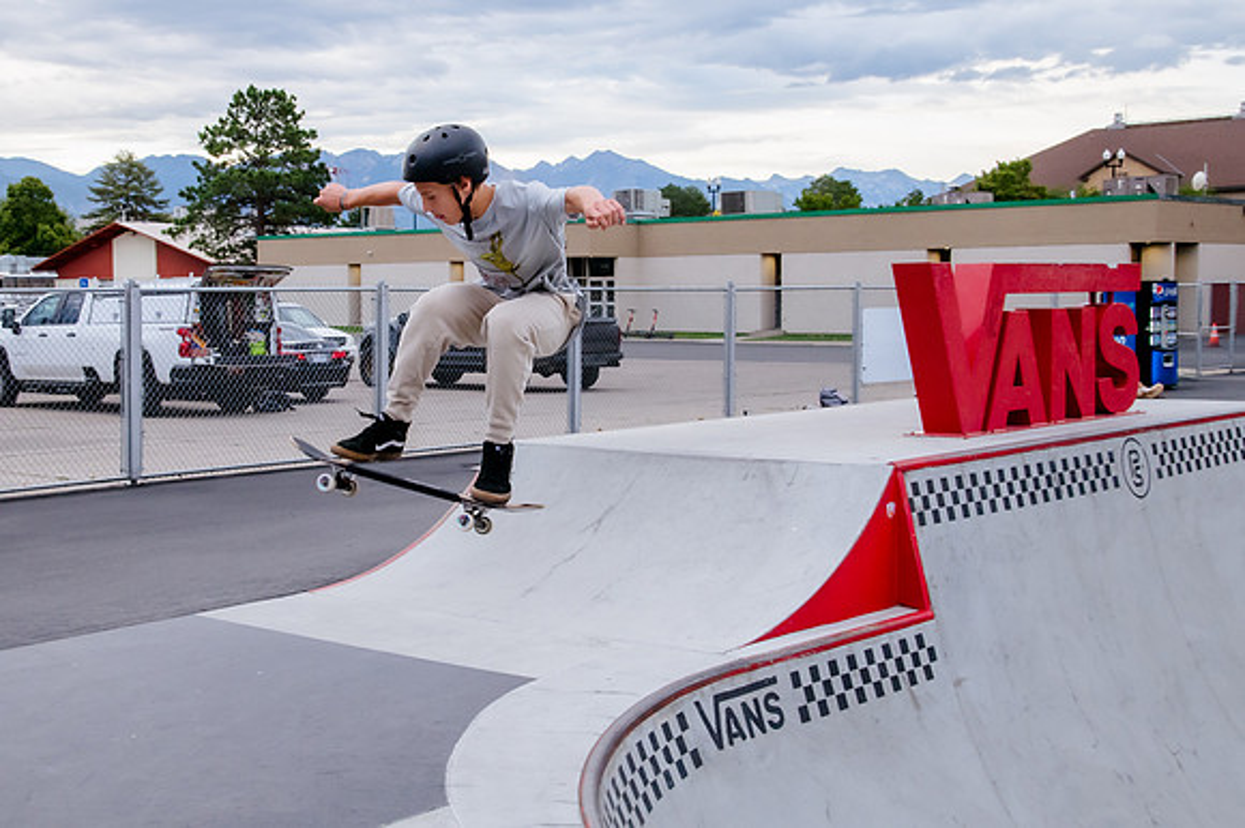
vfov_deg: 28.7
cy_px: 365
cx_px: 476
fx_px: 1617
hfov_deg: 41.8
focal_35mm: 47
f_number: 9
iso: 2500
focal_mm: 35
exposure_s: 1/400
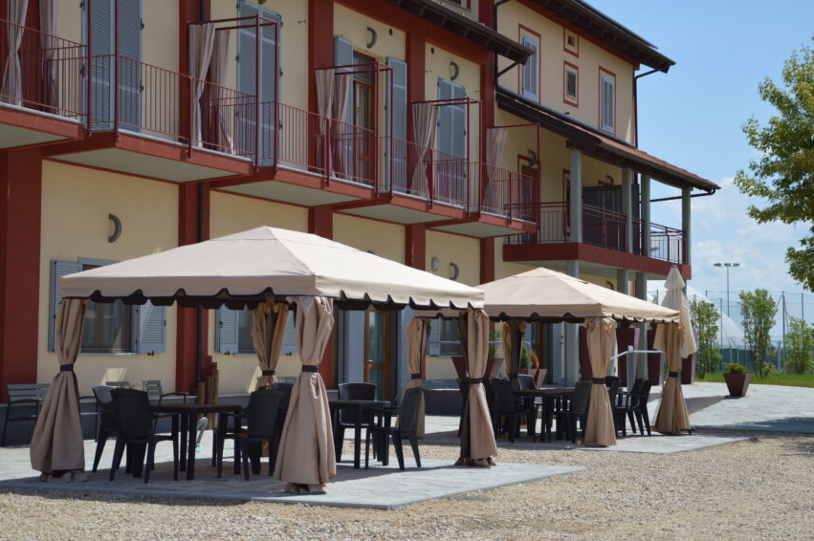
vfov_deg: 20.3
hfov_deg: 30.1
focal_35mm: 67
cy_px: 250
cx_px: 406
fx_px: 1514
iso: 100
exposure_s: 1/800
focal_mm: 40
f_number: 4.5
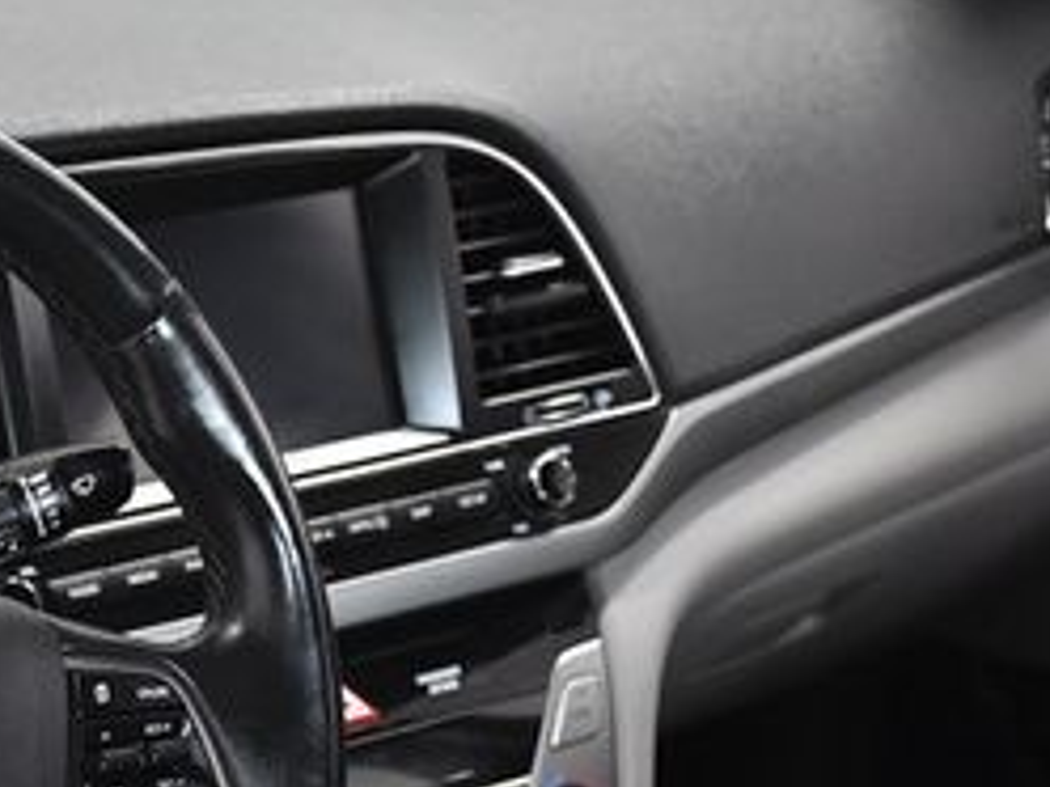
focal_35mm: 119
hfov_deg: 16.0
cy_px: 747
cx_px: -135
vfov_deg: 12.3
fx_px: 3610
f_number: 4
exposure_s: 1/320
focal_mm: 32
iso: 2500
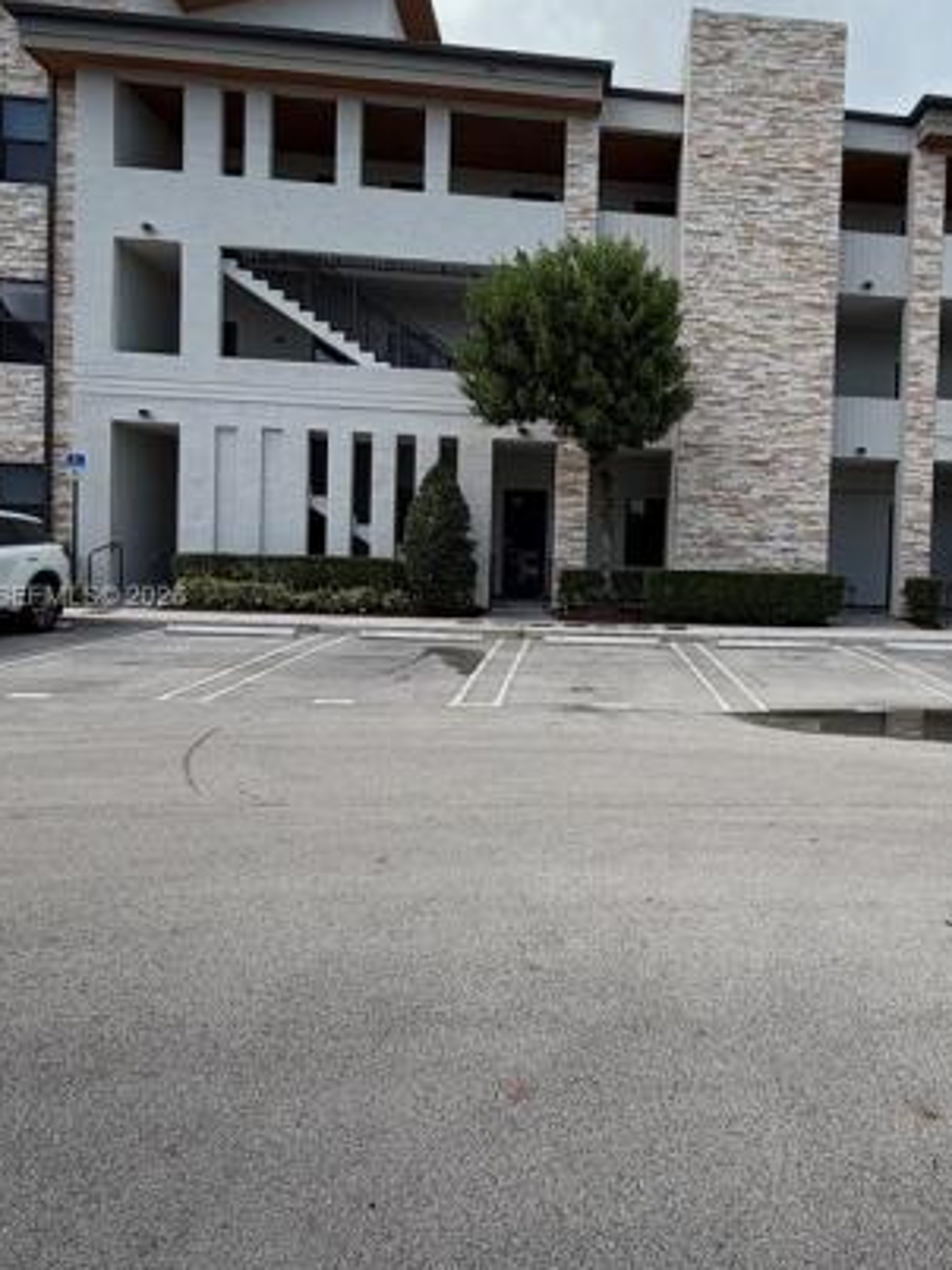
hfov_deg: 52.9
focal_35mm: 25
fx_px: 917
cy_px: 599
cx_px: 687
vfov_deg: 69.4
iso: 25
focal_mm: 2.22
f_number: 2.2
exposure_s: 1/888
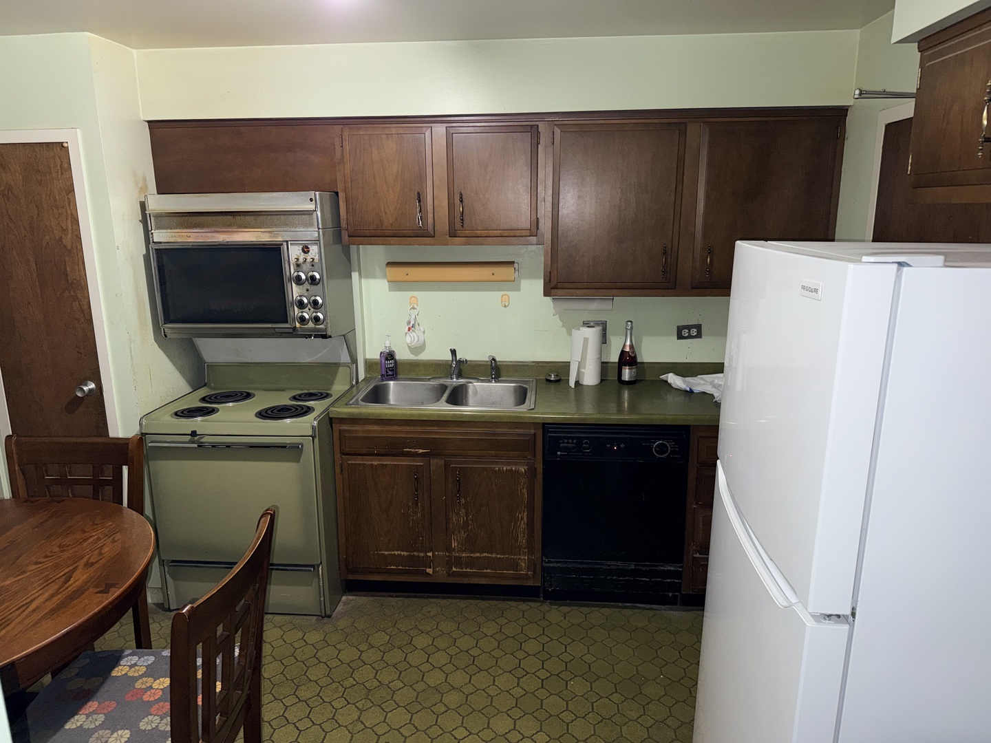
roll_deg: +0.8
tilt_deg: -12.8
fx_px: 687
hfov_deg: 71.6
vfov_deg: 56.8
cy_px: 372
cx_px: 496
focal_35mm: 24
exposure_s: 1/13
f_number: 1.78
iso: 64
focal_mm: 6.76
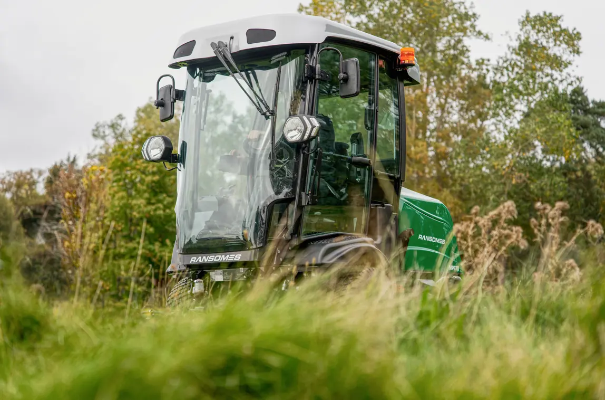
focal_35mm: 70
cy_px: 200
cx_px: 302
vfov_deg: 19.3
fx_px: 1173
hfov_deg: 28.9
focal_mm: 70
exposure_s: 1/400
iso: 100
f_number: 3.2
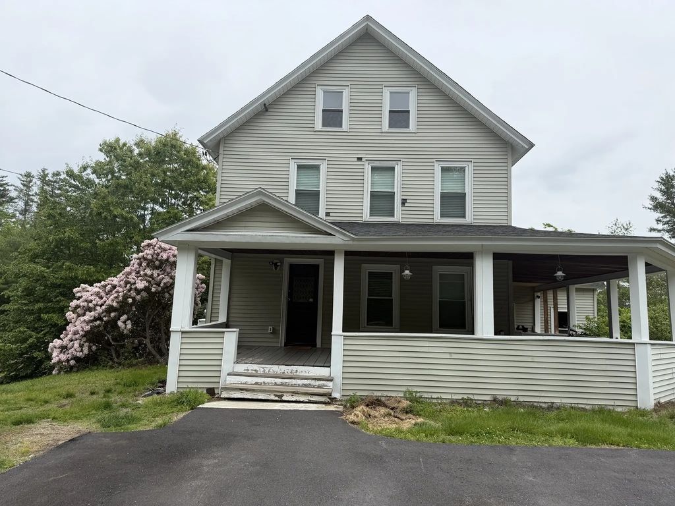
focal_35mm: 24
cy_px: 253
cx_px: 338
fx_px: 468
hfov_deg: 71.6
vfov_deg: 56.8
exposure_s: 1/3953
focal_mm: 6.76
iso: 80
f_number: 1.78
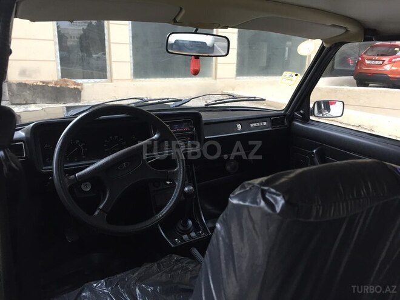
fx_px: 335
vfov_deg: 48.2
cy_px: 150
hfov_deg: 61.7
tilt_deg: -15.3
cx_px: 200
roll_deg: -2.2
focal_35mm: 29
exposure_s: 1/33
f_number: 2.2
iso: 125
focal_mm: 4.15
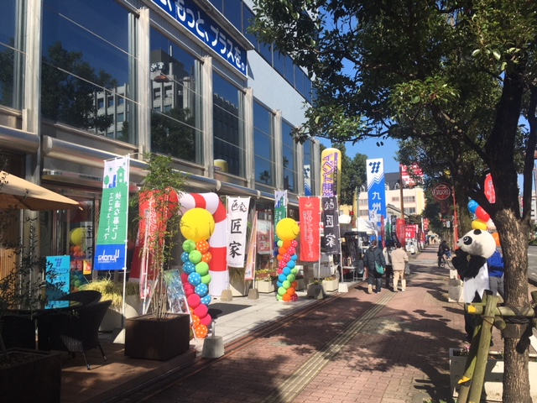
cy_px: 202
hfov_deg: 61.7
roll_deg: +1.5
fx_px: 450
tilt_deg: +5.6
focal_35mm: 29
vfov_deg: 48.2
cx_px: 268
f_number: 2.2
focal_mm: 4.15
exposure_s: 1/2331
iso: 25
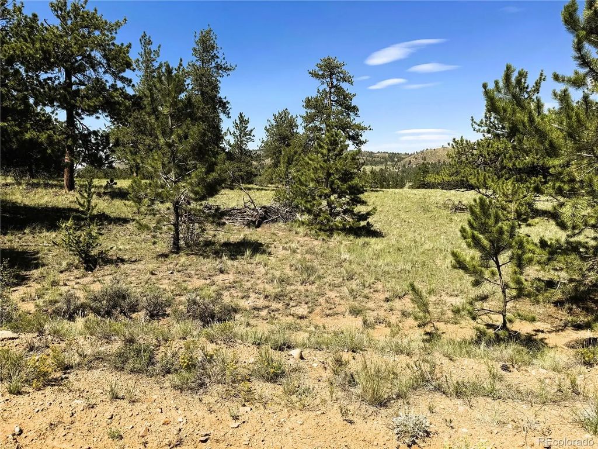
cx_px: 299
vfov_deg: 56.8
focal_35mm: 24
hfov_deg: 71.6
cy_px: 224
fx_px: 415
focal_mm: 6.76
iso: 80
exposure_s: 1/4049
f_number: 1.78
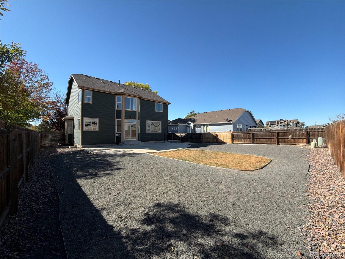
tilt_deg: +0.9
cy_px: 130
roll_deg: -0.1
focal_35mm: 14
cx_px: 172
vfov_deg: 85.7
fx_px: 140
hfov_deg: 102.1
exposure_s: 1/770
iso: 25
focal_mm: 2.22
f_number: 2.2
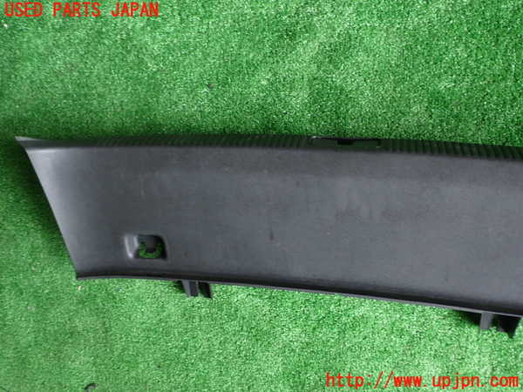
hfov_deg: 56.8
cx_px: 262
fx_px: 483
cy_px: 196
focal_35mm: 32
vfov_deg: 44.2
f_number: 2.4
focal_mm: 5.79
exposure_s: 1/50
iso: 200
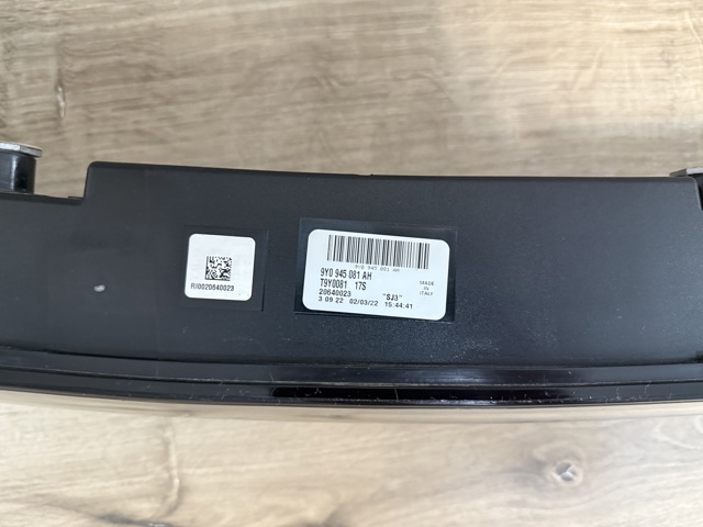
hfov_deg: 71.6
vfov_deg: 56.8
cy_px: 264
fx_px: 487
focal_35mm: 24
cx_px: 352
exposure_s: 1/59
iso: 800
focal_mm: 6.76
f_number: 1.78
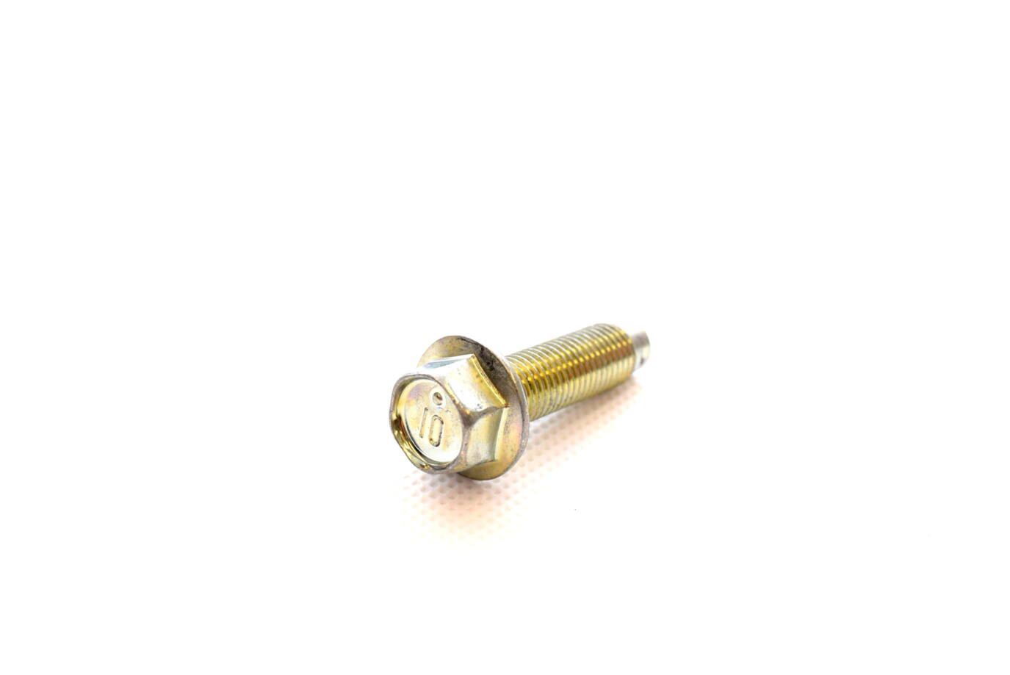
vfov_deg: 21.9
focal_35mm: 62
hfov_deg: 32.4
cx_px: 490
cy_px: 359
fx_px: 1741
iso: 400
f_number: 8
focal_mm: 38
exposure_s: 1/250
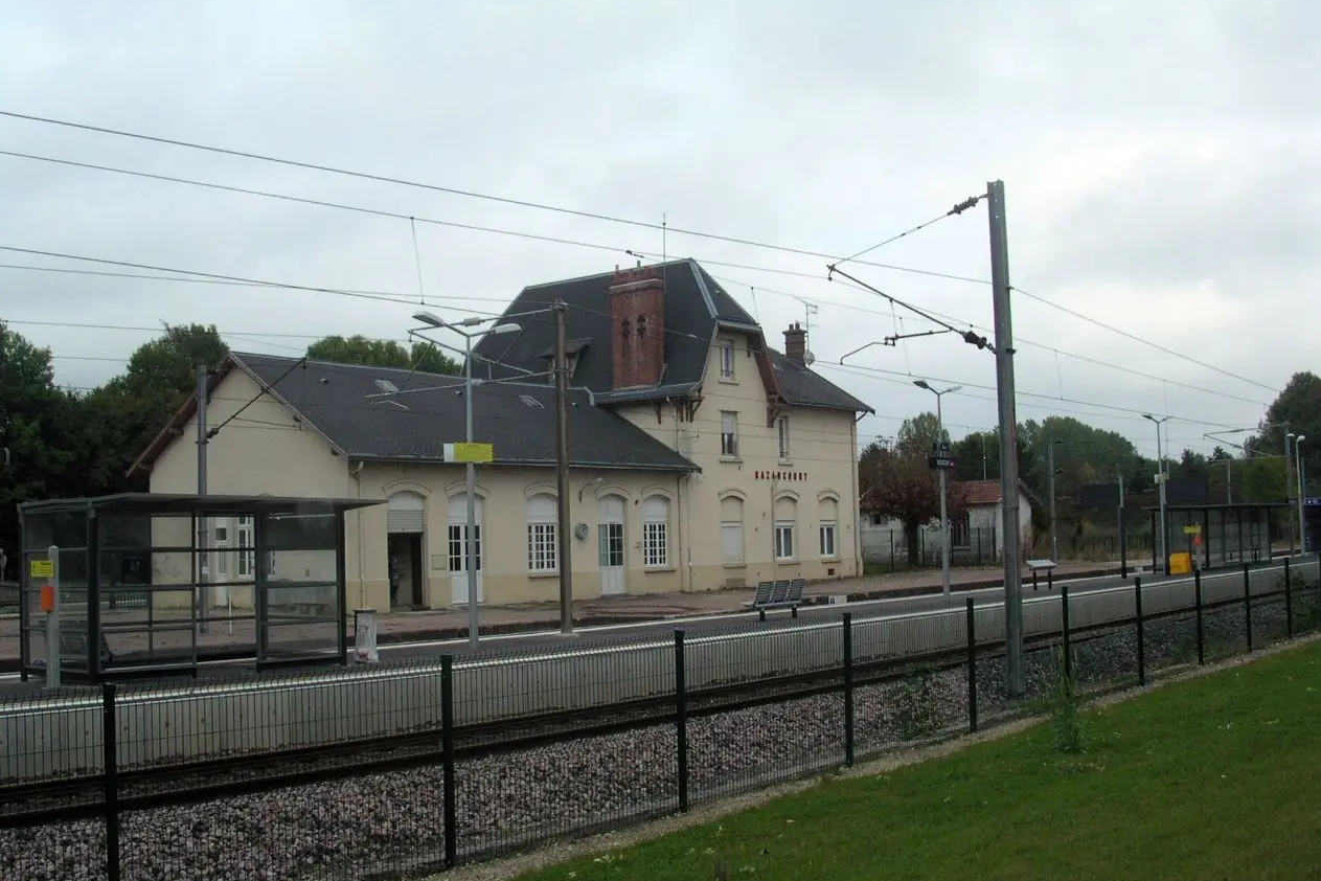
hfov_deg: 49.6
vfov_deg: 34.2
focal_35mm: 39
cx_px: 661
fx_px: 1431
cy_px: 470
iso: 141
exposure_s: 1/419
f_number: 4.5
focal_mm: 5.6
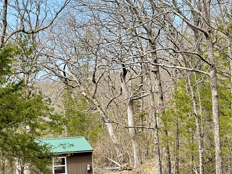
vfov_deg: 13.8
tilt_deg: +3.2
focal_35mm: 107
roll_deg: -2.7
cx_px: 99
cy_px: 127
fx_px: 717
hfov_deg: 18.4
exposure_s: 1/483
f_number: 2.2
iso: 20
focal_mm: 7.5
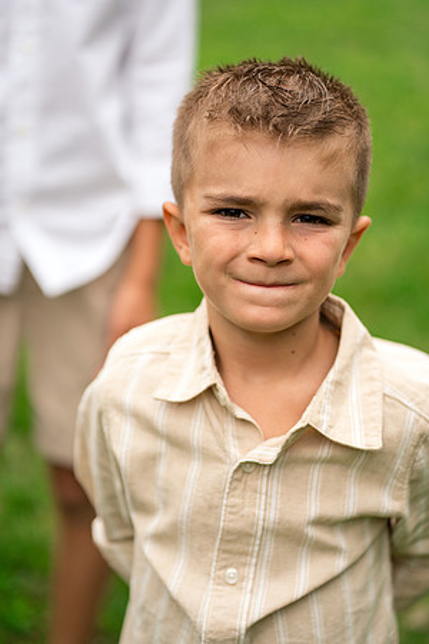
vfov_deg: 23.9
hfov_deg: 16.1
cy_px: 322
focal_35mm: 85
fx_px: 1519
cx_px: 214
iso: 400
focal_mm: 85
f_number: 2.5
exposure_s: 1/2000
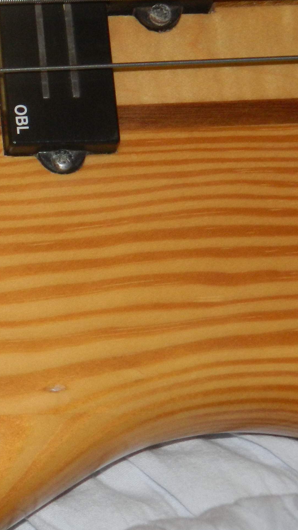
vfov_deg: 12.7
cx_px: -274
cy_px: 202
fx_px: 2388
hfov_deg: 6.9
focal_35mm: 170
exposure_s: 1/30
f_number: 4
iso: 200
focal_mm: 12.6
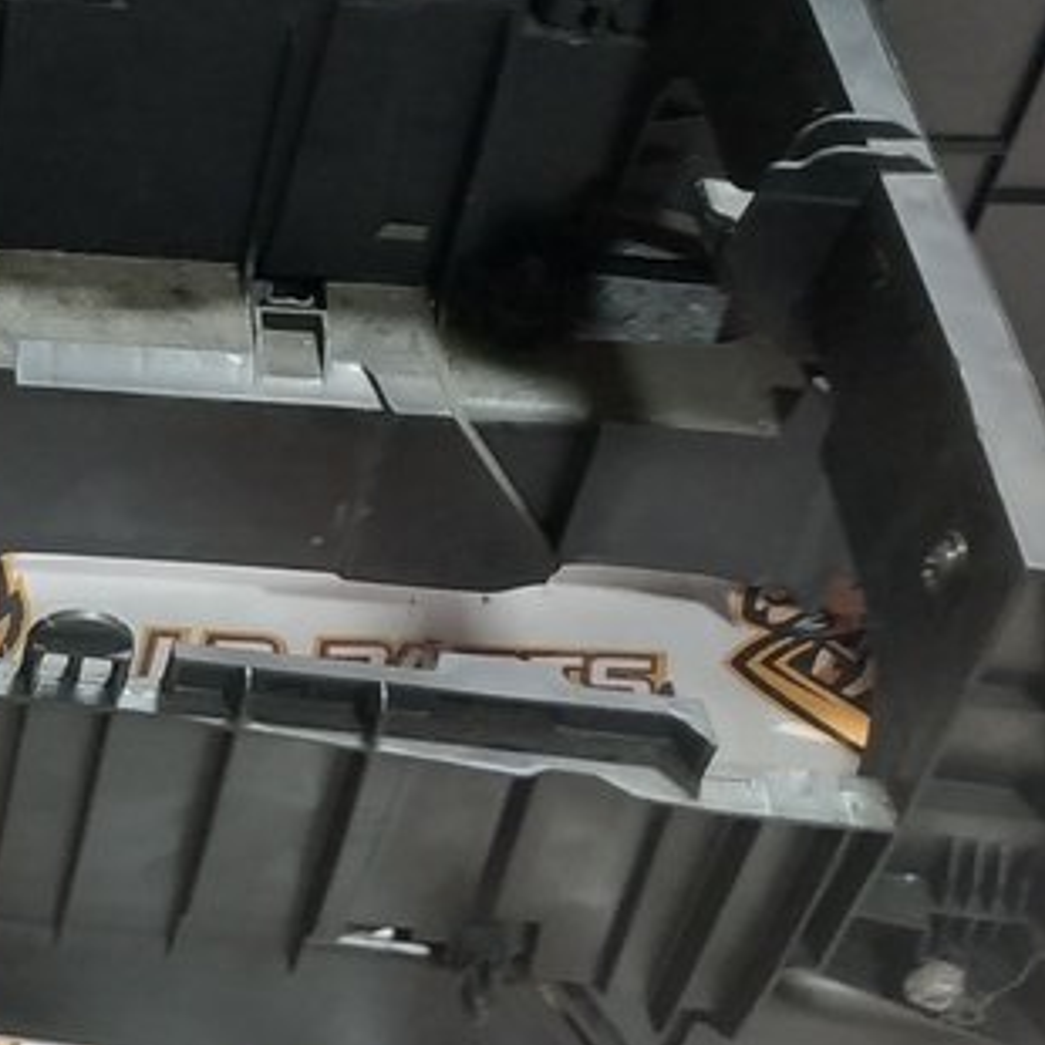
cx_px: -239
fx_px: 2801
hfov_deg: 19.8
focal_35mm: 82
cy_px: 351
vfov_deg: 21.1
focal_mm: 3.94
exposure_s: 1/100
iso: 400
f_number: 1.9
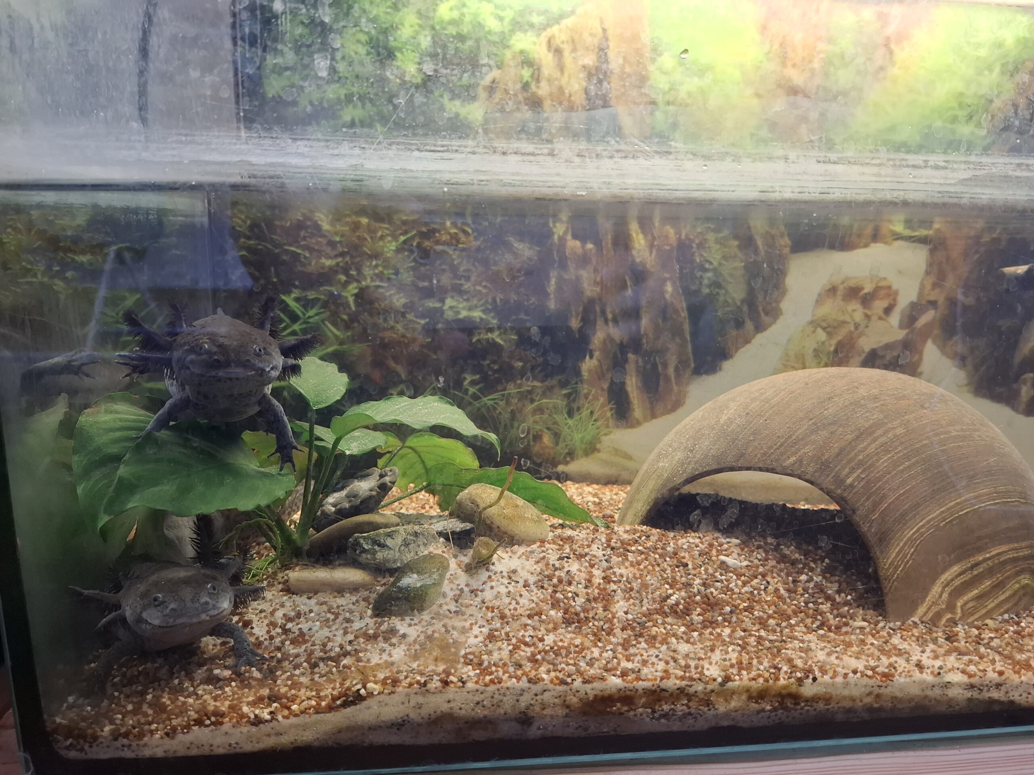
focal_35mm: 23
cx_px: 517
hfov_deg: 73.9
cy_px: 388
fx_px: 687
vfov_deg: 58.9
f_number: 1.8
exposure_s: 1/33
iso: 400
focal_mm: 5.54
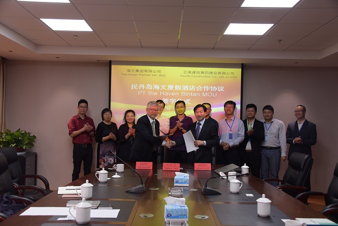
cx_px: 169
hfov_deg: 50.7
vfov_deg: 35.1
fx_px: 357
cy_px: 113
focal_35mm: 38
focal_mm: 38
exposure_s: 1/125
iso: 1600
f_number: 5.6
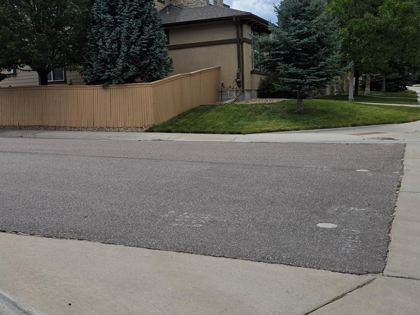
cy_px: 157
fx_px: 510
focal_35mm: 42
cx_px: 177
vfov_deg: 34.3
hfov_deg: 44.7
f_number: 1.7
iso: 80
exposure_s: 1/7944
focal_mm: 6.3
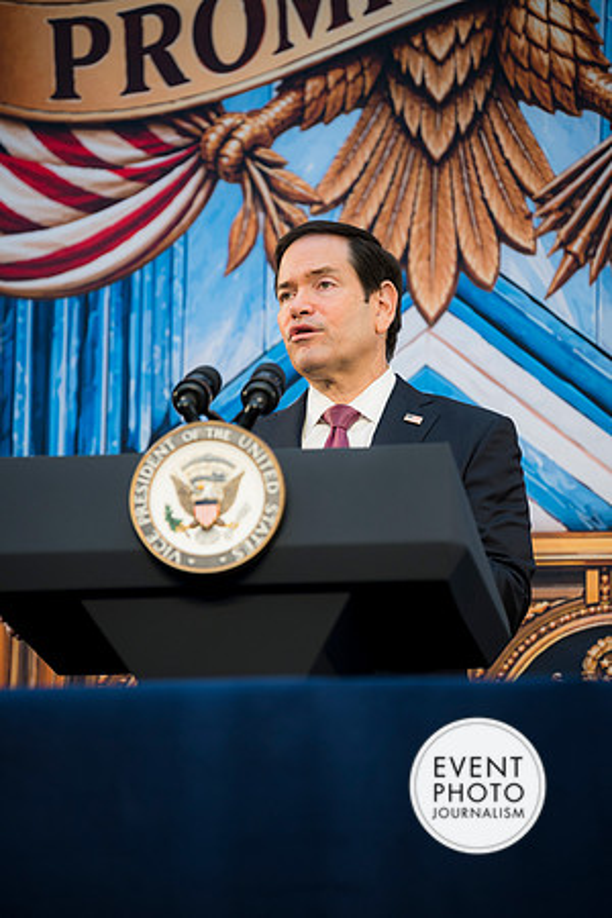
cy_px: 459
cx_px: 306
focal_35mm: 150
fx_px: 3825
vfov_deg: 13.7
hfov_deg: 9.1
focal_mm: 150
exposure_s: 1/200
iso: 280
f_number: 2.8
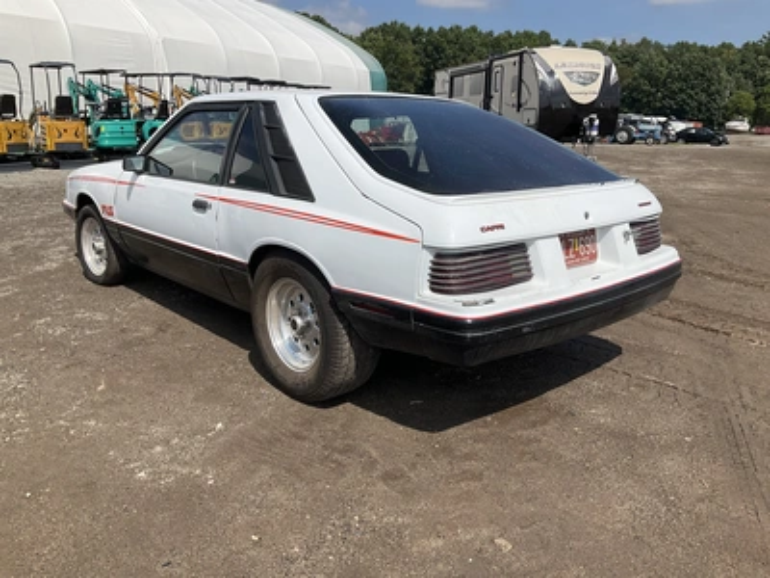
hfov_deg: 61.7
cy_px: 289
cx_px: 385
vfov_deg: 48.2
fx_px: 645
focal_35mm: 29
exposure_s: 1/3322
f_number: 1.8
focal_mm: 3
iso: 25
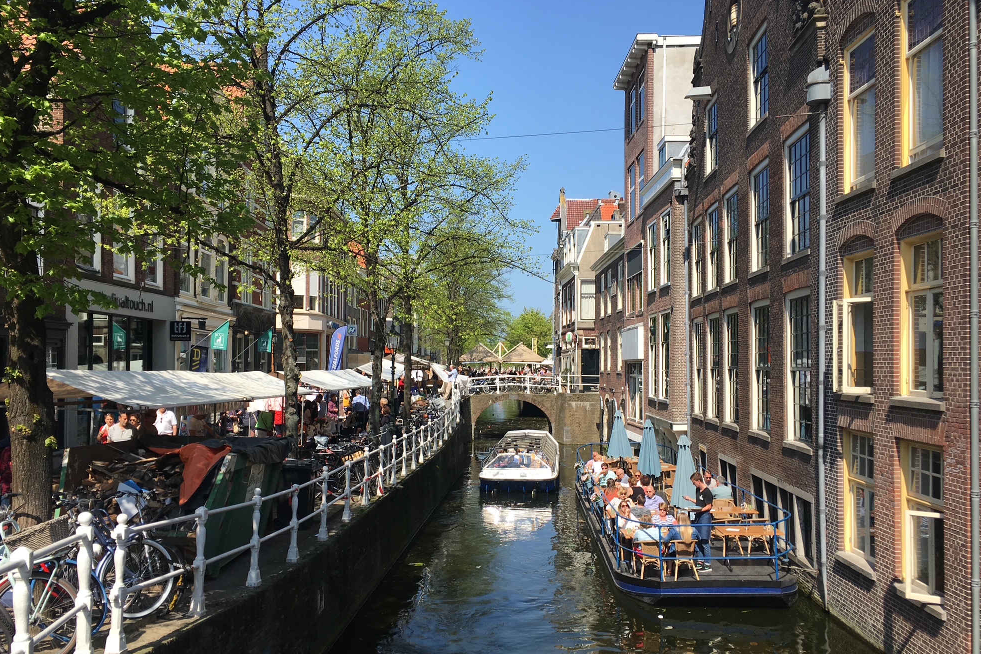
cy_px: 356
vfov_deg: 42.3
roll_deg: -0.4
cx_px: 479
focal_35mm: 31
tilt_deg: +0.8
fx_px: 845
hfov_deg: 60.3
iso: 25
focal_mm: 4.15
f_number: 2.2
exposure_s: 1/1326
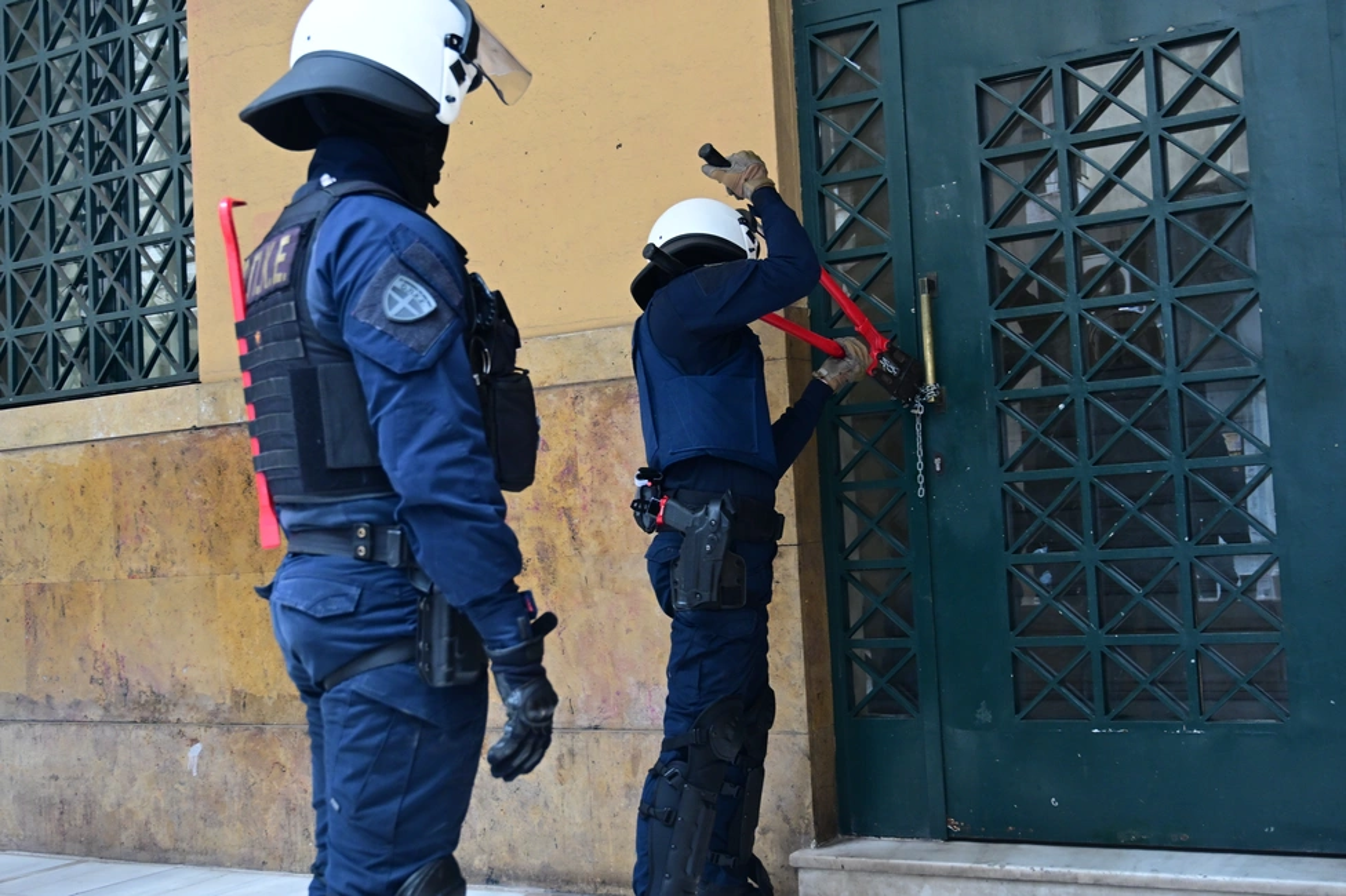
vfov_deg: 31.9
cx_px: 673
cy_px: 448
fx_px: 1570
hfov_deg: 46.4
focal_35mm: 42
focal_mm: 28.5
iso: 800
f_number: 4
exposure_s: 1/320
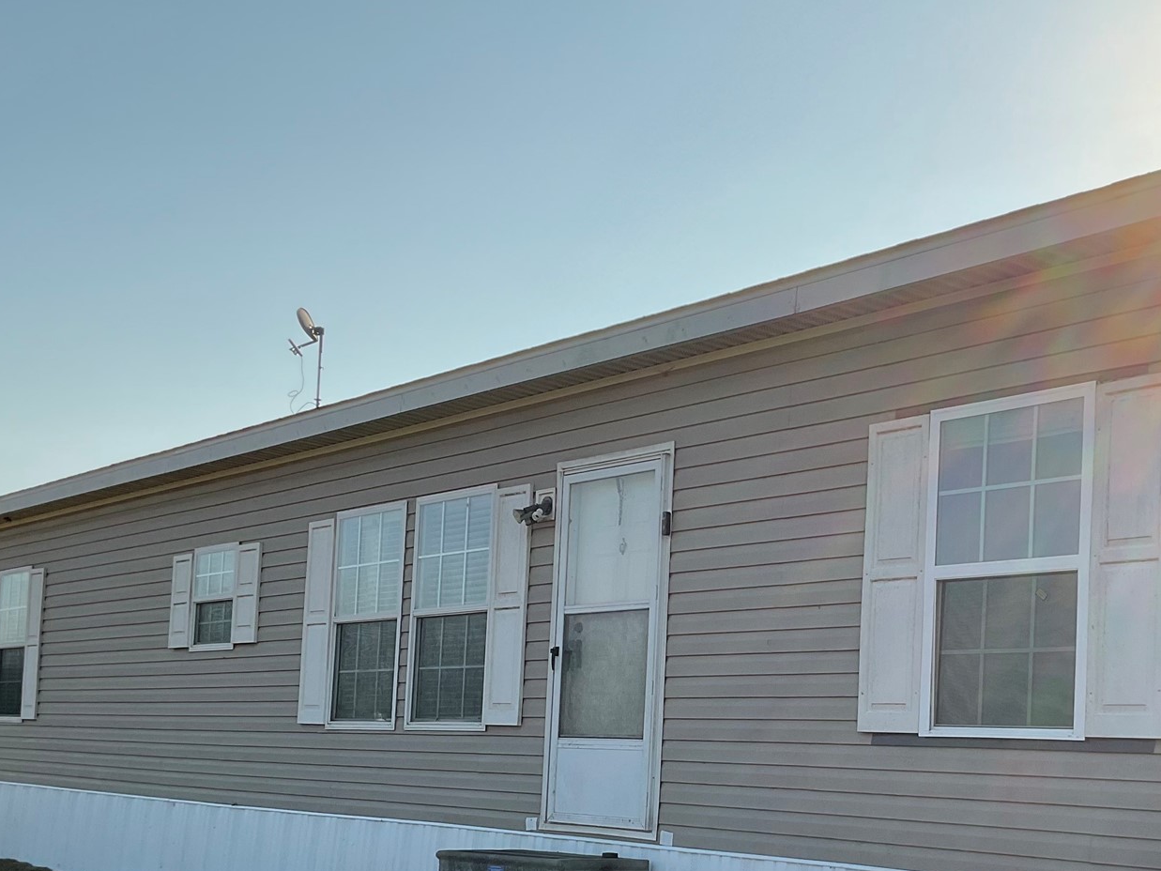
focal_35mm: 48
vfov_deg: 29.7
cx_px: 741
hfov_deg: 39.3
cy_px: 674
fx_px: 1610
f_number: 1.8
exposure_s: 1/2320
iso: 16
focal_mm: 3
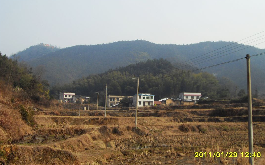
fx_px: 332
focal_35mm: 46
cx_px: 145
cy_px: 68
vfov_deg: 28.0
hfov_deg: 43.4
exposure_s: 1/250
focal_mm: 6.6
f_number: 6.2
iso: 80
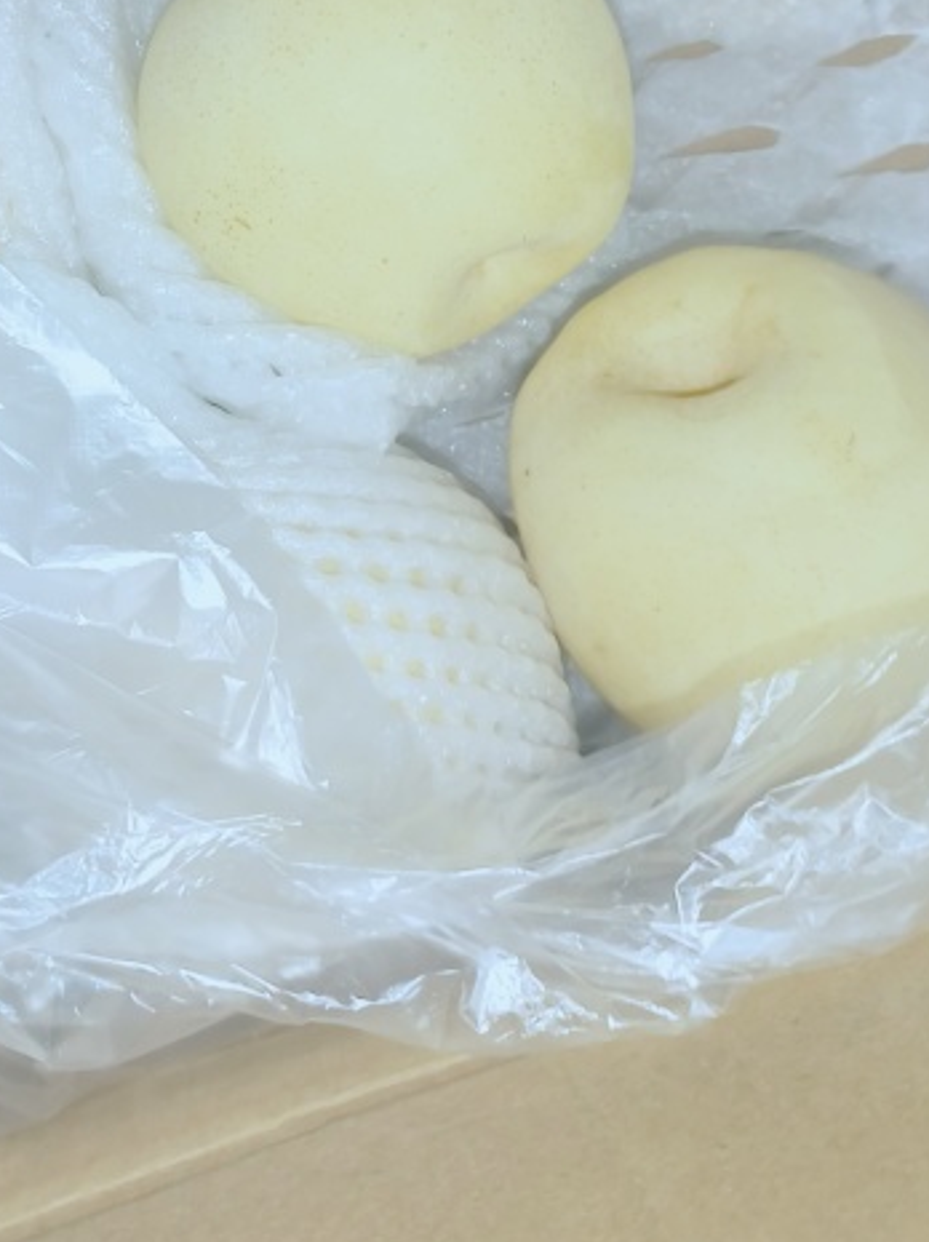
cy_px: 116
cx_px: 262
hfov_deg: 23.4
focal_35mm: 62
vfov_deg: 29.9
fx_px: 2222
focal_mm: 5.52
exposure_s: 1/50
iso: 1286
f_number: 1.9
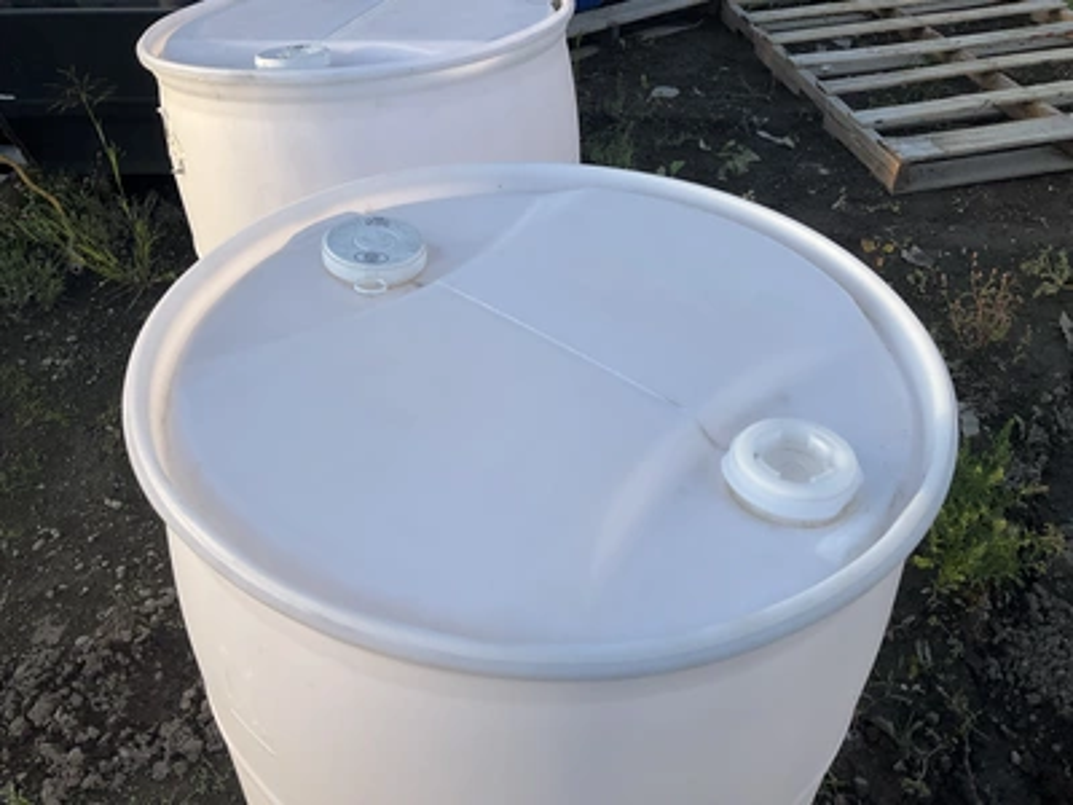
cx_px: 536
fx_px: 899
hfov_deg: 61.7
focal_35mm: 29
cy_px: 402
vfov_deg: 48.2
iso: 25
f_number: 1.8
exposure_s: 1/442
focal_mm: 3
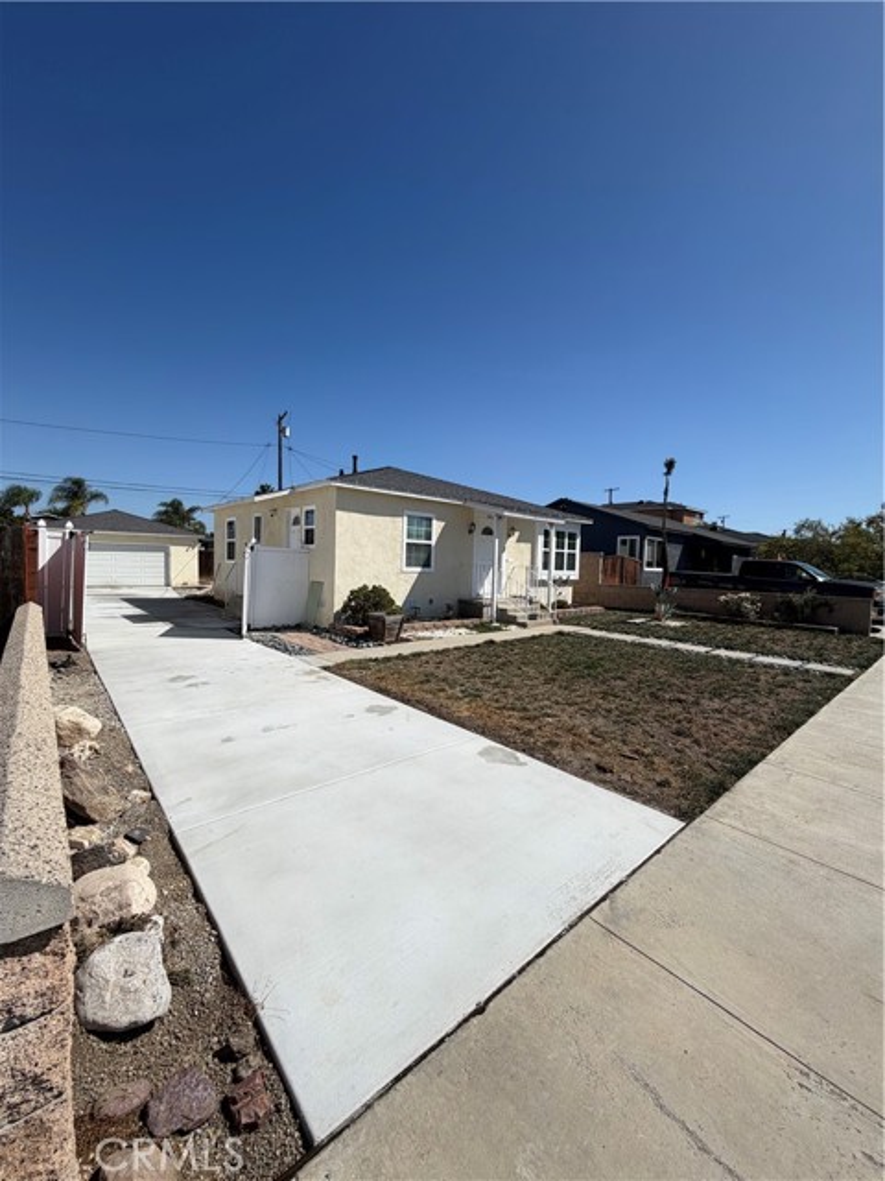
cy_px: 590
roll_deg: -2.9
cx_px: 442
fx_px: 477
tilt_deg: -3.3
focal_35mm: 14
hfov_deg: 85.7
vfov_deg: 102.1
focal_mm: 2.22
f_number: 2.2
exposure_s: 1/1795
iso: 20
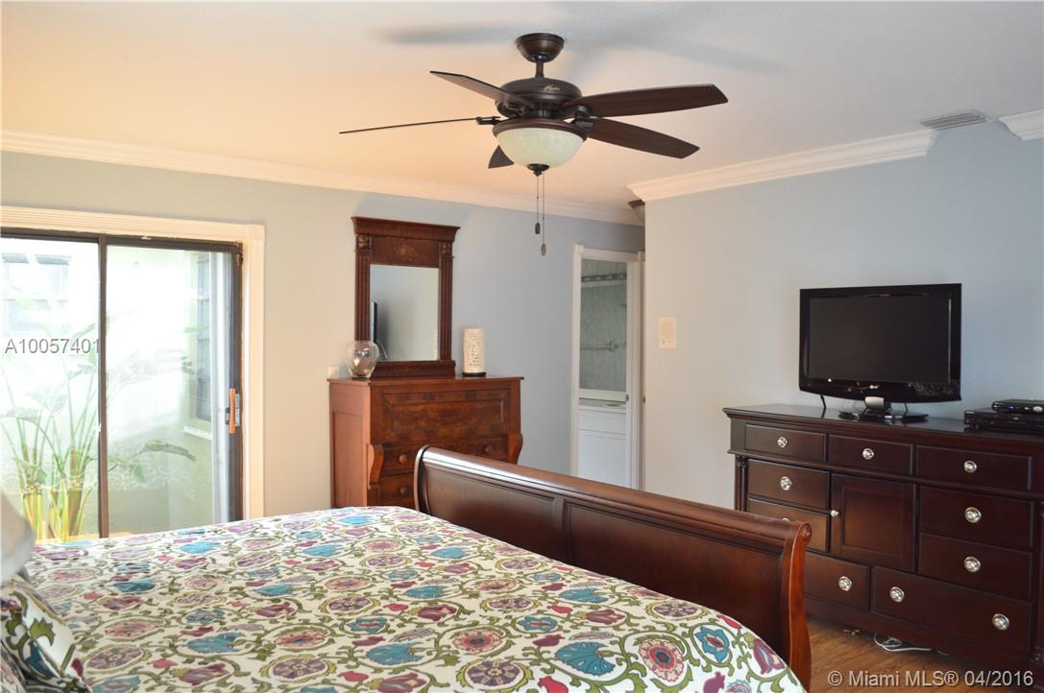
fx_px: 782
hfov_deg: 67.4
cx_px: 522
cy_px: 346
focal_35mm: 27
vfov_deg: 47.8
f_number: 3.5
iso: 200
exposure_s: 1/30
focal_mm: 18
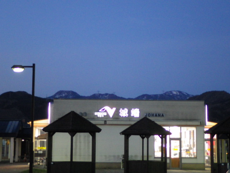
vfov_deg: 19.4
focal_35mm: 76
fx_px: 505
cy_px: 86
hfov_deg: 25.7
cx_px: 115
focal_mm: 13.5
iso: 1600
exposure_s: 1/13
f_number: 4.2
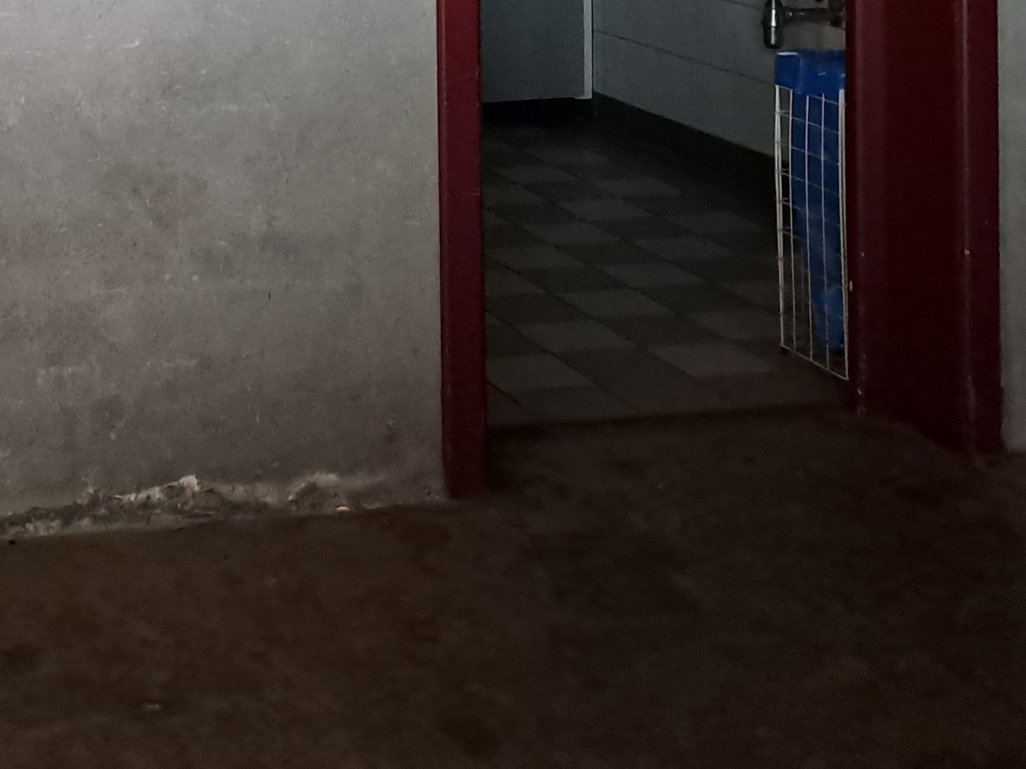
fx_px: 1985
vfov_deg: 20.1
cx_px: 49
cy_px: -231
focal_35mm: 67
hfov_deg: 27.6
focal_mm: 4.65
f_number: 1.8
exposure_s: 1/20
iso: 640
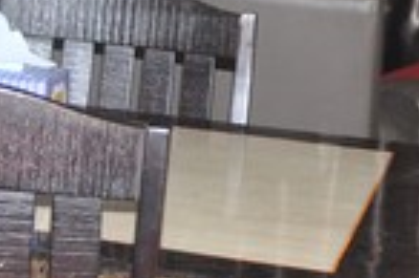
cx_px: -155
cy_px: -110
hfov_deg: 13.3
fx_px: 1721
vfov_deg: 9.1
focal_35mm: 148
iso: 320
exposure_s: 1/60
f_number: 3.5
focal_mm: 18
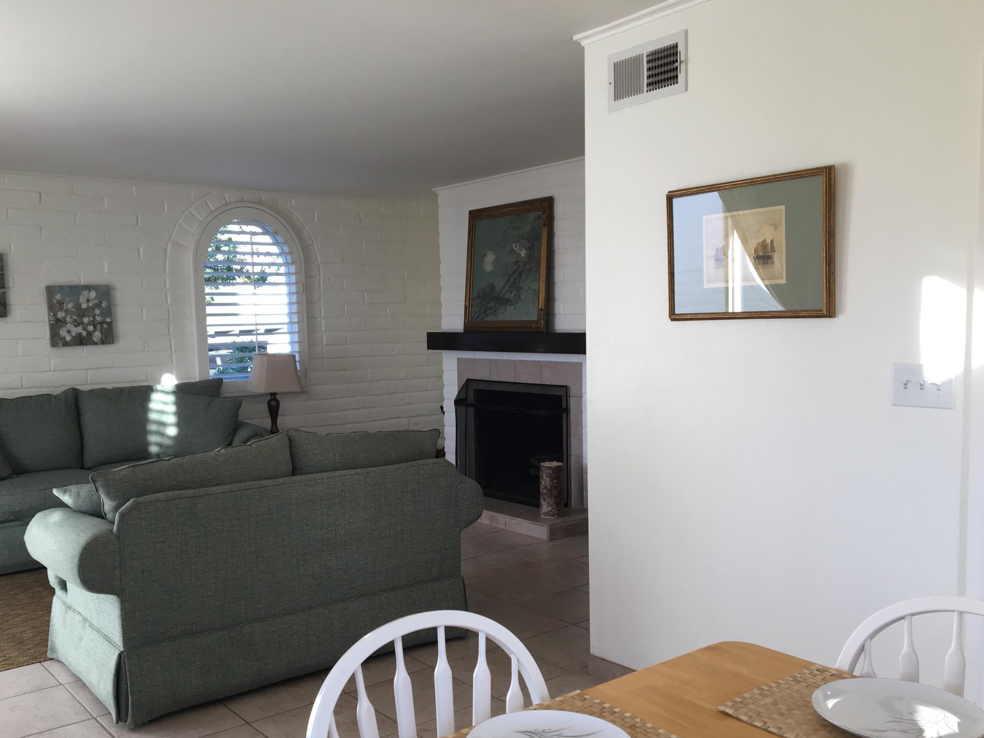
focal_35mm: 33
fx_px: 938
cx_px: 456
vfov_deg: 42.9
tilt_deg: -6.6
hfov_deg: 55.3
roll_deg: +2.1
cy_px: 418
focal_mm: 4.15
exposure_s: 1/120
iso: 40
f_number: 2.2
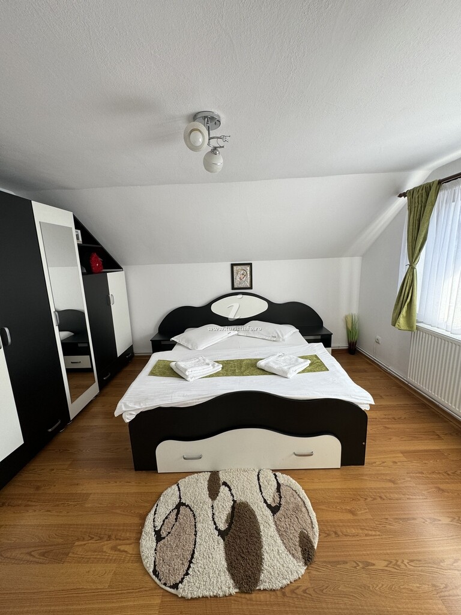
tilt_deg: -10.3
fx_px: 249
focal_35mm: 14
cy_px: 308
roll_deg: +2.7
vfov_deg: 102.1
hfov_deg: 85.7
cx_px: 230
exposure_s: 1/99
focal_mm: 2.22
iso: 64
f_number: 2.2
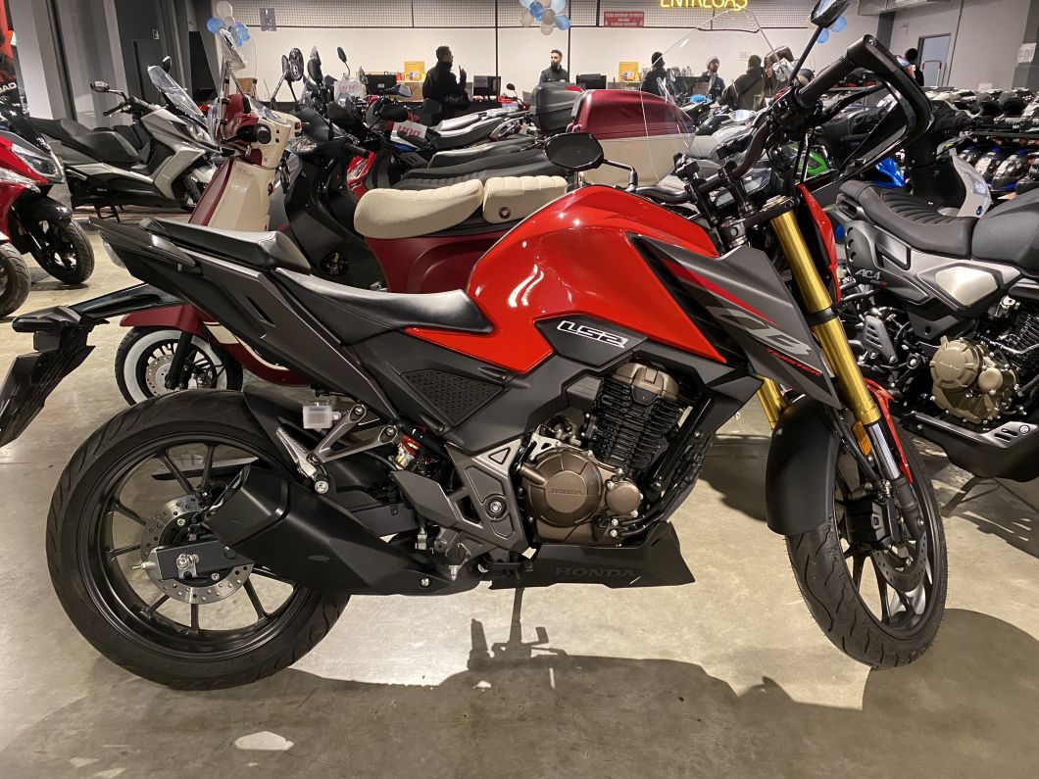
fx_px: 780
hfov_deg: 67.3
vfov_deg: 53.1
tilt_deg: -20.1
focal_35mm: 26
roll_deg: +0.1
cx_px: 520
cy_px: 390
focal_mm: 4.25
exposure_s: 1/50
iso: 400
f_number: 1.8
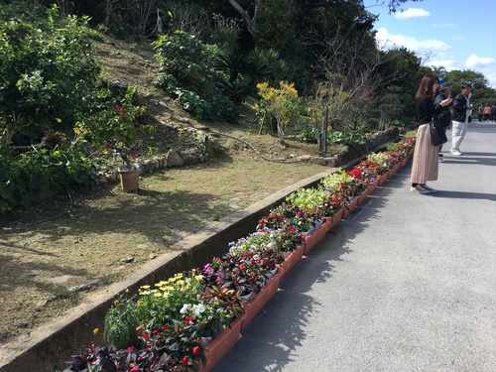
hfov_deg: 61.7
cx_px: 248
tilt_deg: -11.5
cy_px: 186
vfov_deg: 48.2
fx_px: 416
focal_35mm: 29
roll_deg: -0.3
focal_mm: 4.15
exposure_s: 1/686
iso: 25
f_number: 2.2
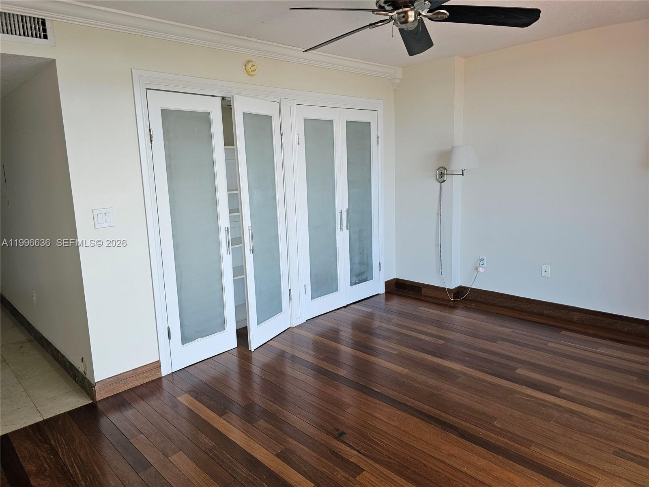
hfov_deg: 73.9
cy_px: 244
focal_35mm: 23
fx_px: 431
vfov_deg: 58.9
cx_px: 324
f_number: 1.7
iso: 50
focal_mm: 6.3
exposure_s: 1/120
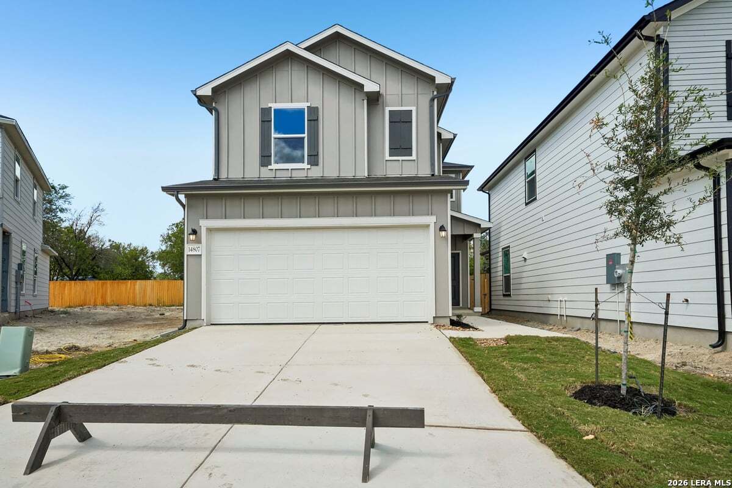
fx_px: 407
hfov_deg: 84.0
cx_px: 366
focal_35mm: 20
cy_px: 244
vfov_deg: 61.9
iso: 500
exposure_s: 1/1600
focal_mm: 20
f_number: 8
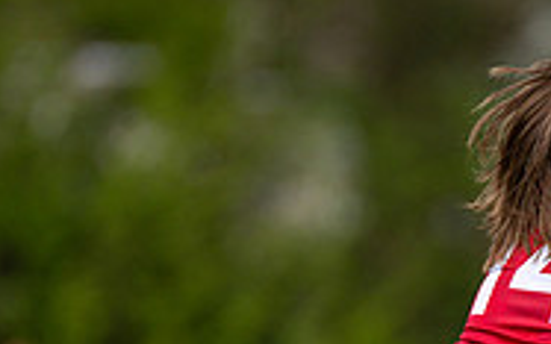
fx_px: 19317
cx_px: 469
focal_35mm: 1286
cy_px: 426
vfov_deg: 1.0
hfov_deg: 1.6
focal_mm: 300
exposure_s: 1/2500
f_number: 2.8
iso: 200
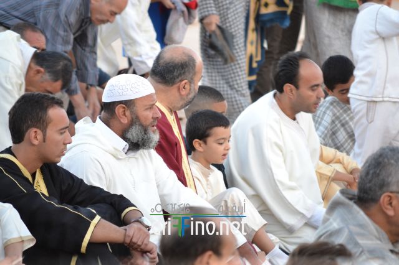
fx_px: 3157
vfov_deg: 4.8
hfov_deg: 7.2
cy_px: 132
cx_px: 200
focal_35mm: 285
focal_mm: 190
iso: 400
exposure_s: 1/160
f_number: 5.6
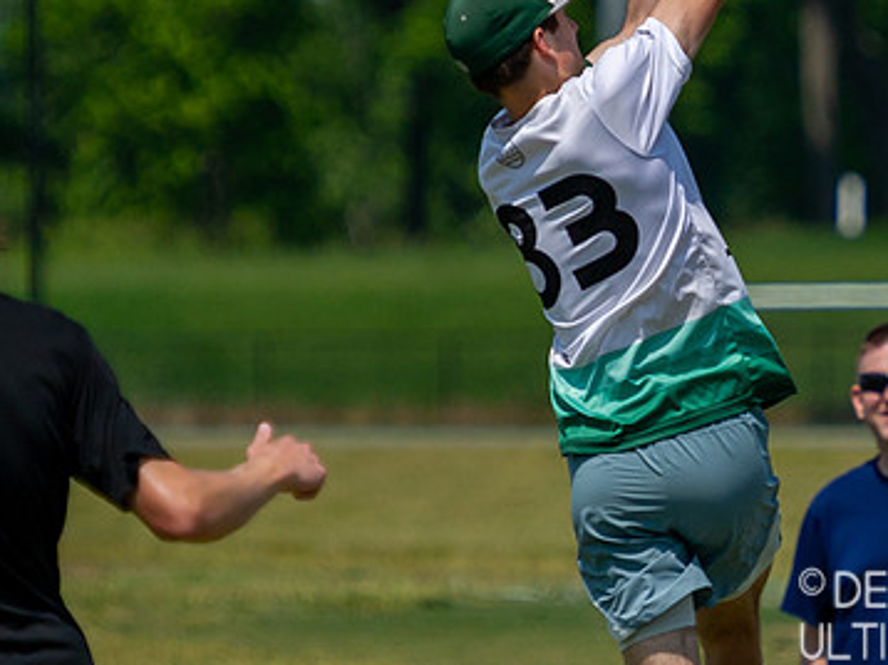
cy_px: 273
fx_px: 21149
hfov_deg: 2.4
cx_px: 648
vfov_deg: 1.8
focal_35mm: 825
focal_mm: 220
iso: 280
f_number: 4
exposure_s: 1/5000
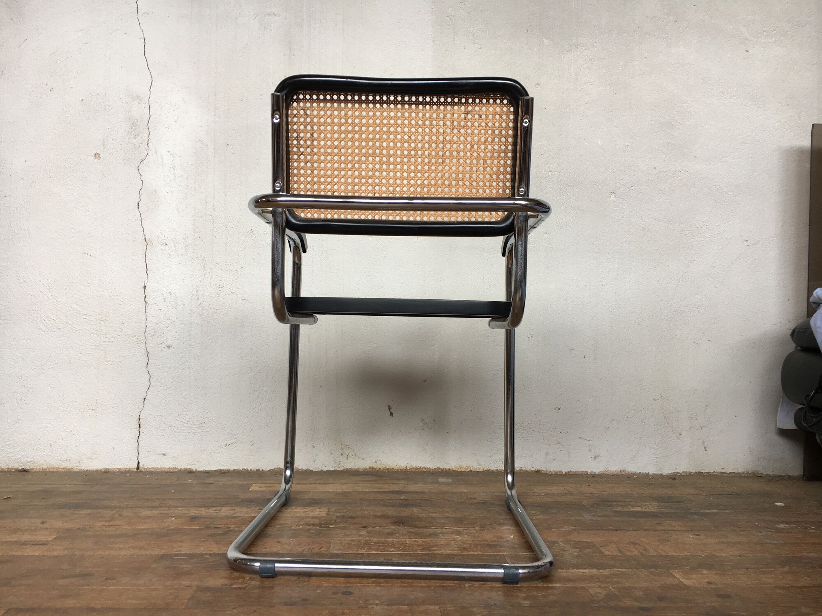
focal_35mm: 29
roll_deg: -2.1
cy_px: 308
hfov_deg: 61.7
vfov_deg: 48.2
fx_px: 689
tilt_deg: +2.0
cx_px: 411
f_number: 2.2
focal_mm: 4.15
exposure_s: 1/50
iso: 32
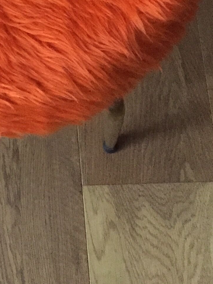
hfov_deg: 14.7
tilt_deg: -63.4
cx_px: -24
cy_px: -174
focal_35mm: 98
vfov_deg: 17.5
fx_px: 804
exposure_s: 1/17
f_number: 2.2
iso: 500
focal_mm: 4.15
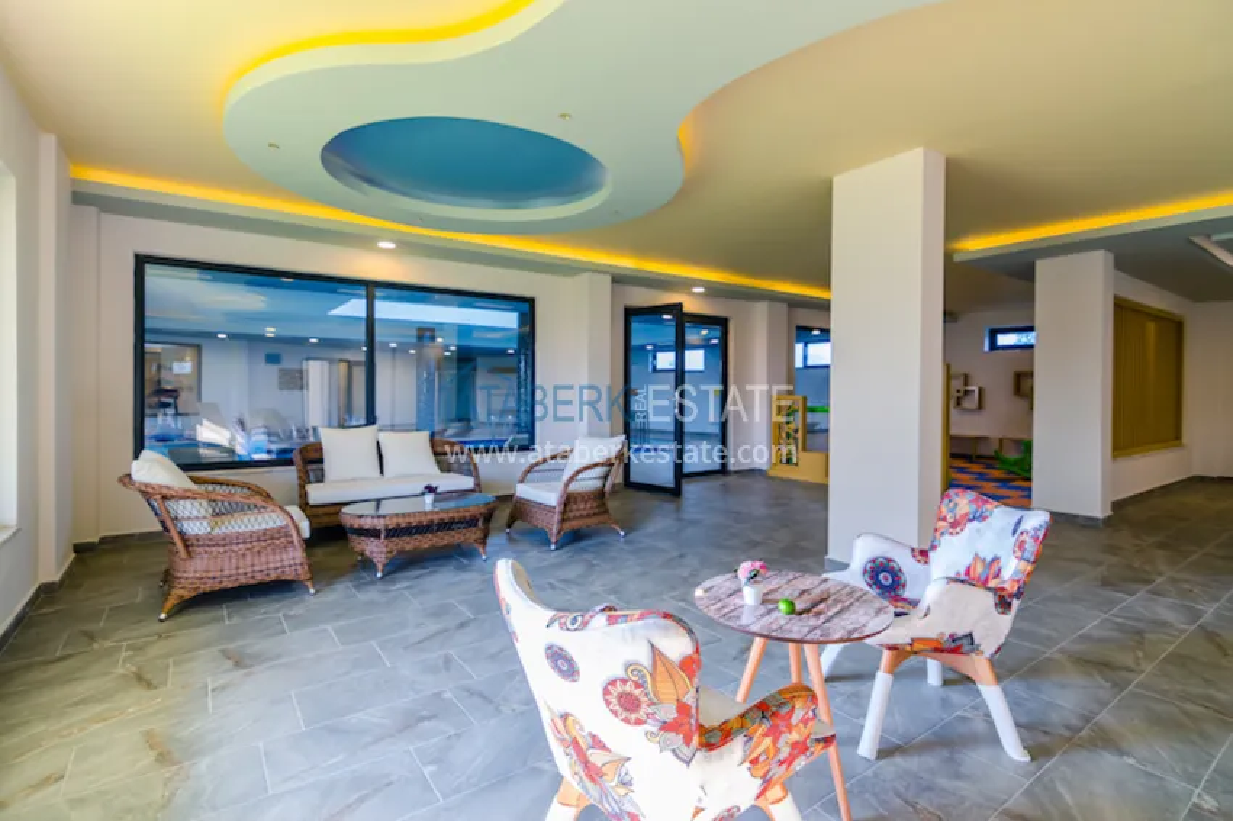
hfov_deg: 95.0
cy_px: 410
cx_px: 616
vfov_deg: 72.0
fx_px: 565
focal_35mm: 16
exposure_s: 1/60
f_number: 3.3
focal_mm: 11
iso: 320
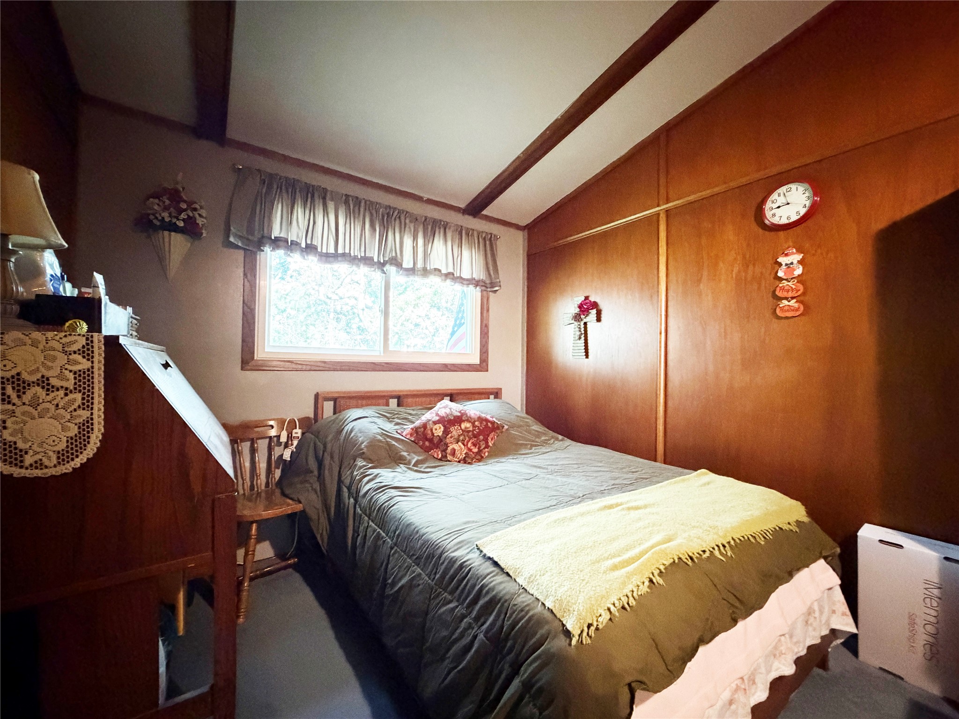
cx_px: 480
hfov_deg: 102.1
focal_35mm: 14
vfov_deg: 85.7
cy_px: 360
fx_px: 388
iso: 1250
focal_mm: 2.22
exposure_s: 1/40
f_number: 2.2
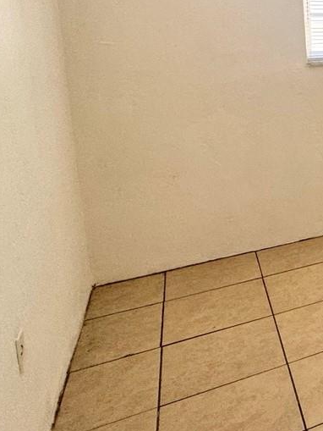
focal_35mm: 44
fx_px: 547
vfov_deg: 41.0
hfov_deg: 21.8
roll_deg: -1.8
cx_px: 572
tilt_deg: -5.2
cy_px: 83
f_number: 2.2
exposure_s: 1/99
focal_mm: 2.22
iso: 100
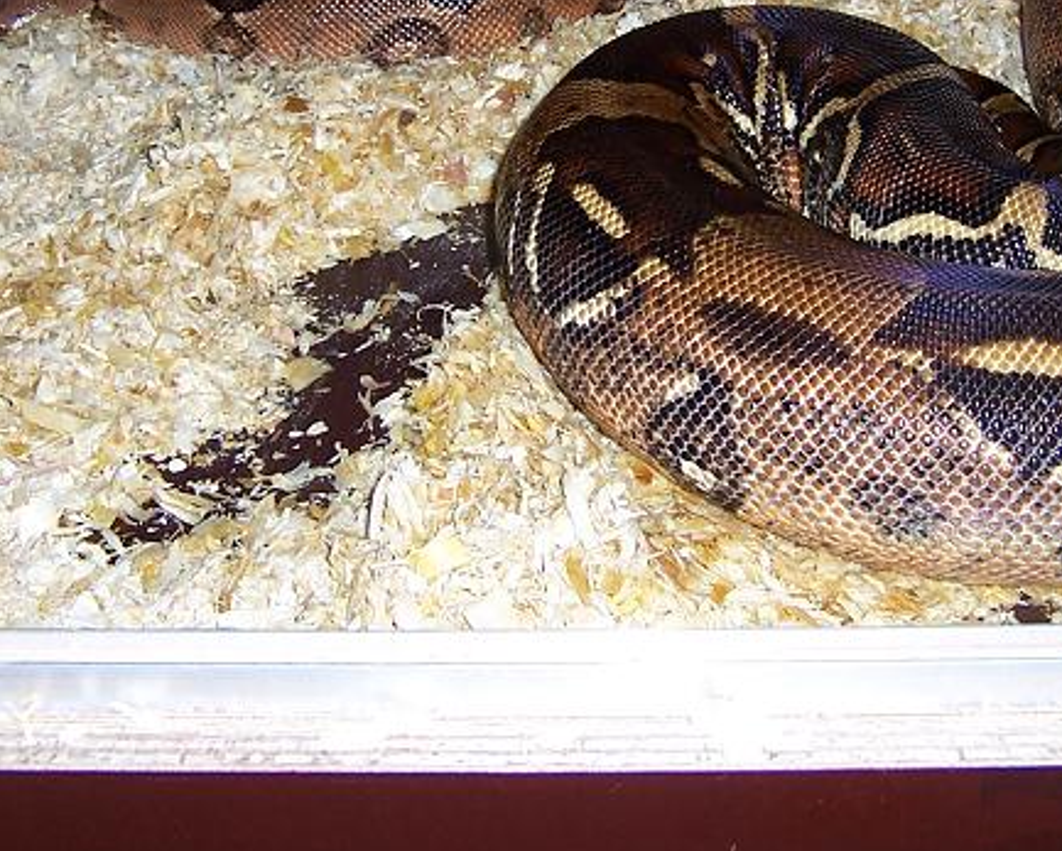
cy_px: 207
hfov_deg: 31.4
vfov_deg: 25.1
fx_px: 1887
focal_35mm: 60
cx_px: 556
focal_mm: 5.5
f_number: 2.8
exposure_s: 1/60
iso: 80
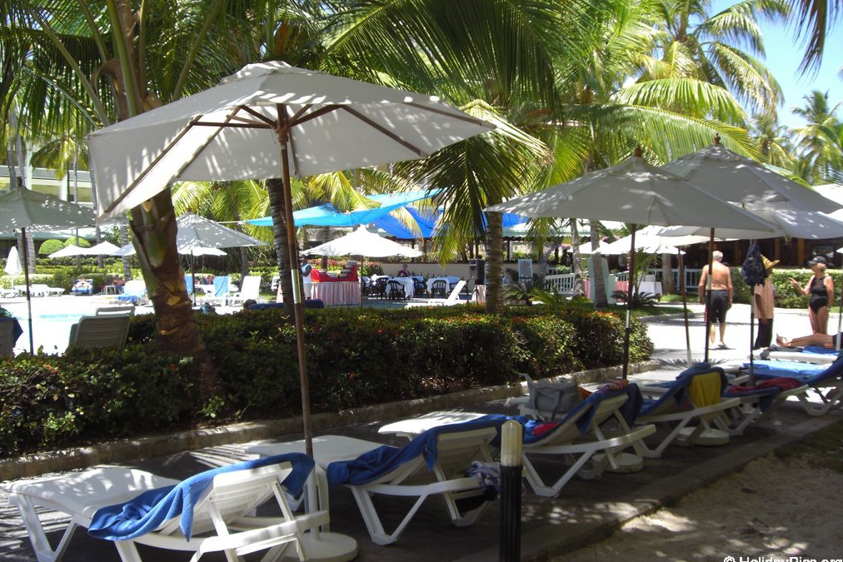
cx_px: 418
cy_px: 256
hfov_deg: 48.5
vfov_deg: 33.4
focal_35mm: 40
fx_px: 937
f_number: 2.7
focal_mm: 6.2
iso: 64
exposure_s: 1/400
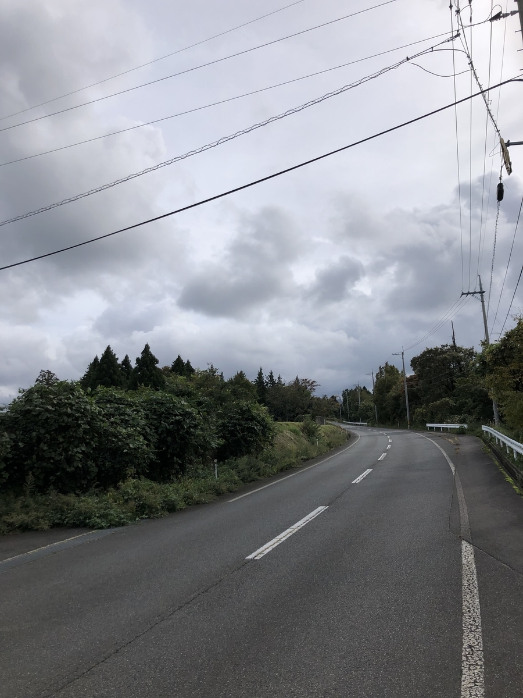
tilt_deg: +11.8
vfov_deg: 63.4
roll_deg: +2.6
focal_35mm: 28
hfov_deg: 49.7
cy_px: 349
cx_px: 262
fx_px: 564
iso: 20
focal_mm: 3.99
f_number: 1.8
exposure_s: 1/3040
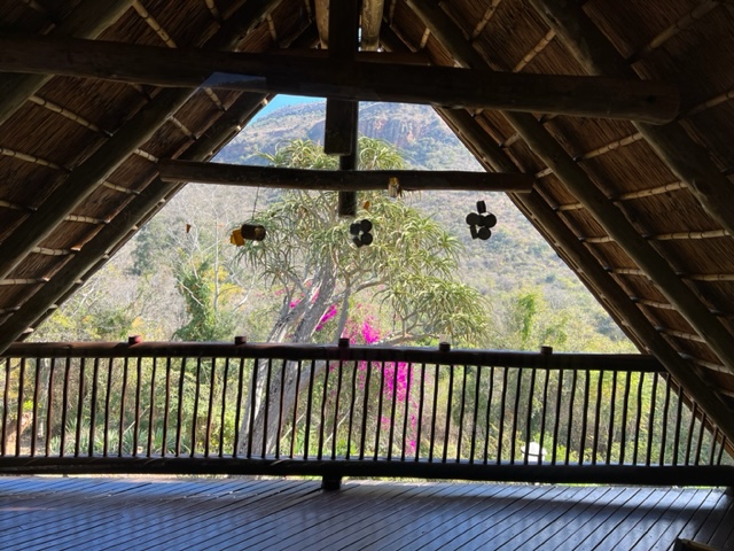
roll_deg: -1.6
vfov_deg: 53.1
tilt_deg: +0.0
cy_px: 276
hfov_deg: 67.3
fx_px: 551
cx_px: 367
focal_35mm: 26
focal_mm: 5.7
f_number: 1.5
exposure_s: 1/509
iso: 50
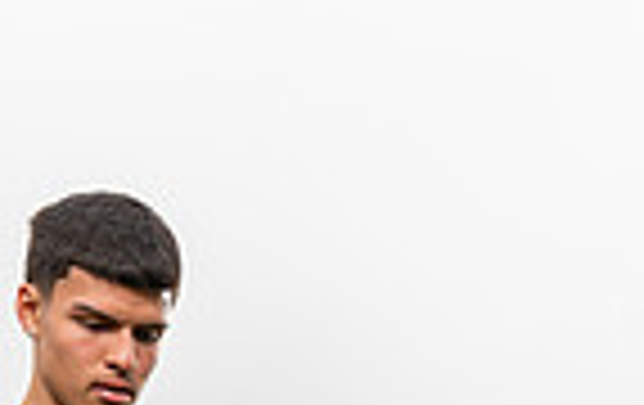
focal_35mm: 112
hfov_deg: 18.6
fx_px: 1970
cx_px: 279
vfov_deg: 10.3
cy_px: 936
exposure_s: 1/200
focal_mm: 35
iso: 250
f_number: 5.6
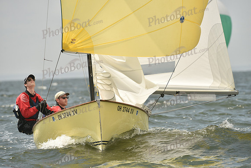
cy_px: 84
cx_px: 126
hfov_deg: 5.2
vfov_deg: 3.4
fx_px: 2789
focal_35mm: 400
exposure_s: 1/1250
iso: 320
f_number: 8
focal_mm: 400
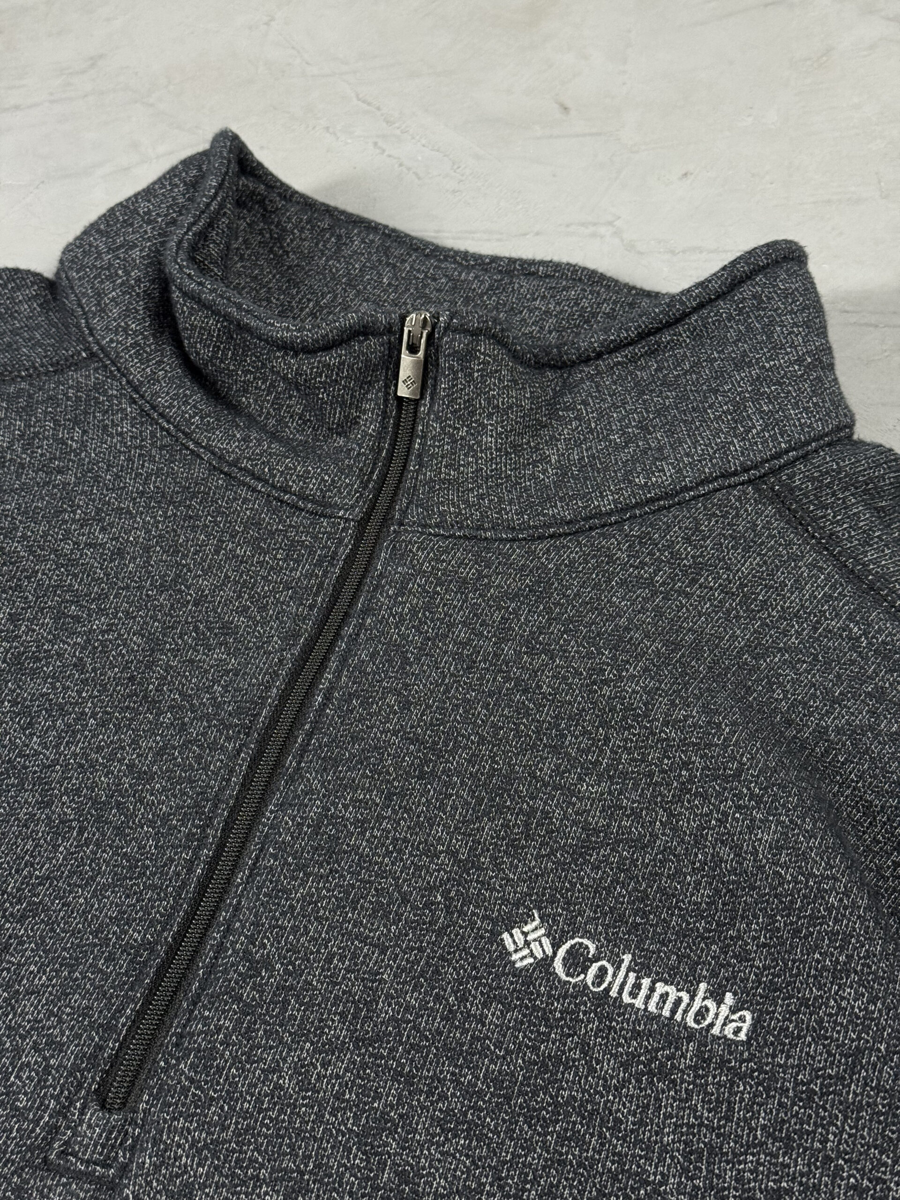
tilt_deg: -53.3
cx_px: 450
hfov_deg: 30.3
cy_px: 600
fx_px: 1664
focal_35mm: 48
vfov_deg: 39.7
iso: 250
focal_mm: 6.76
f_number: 1.78
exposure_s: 1/60
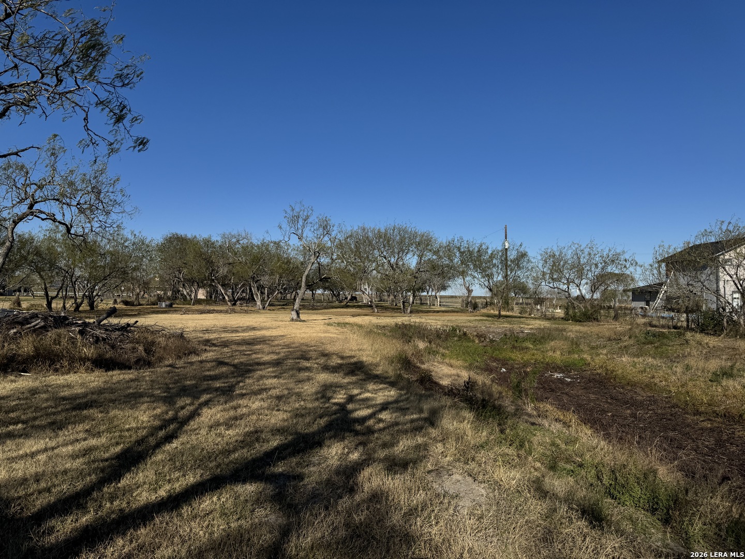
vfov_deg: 56.8
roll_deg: -1.5
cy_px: 280
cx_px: 372
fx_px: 517
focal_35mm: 24
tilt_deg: +0.8
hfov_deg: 71.6
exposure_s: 1/9009
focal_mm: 6.76
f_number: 1.78
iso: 80
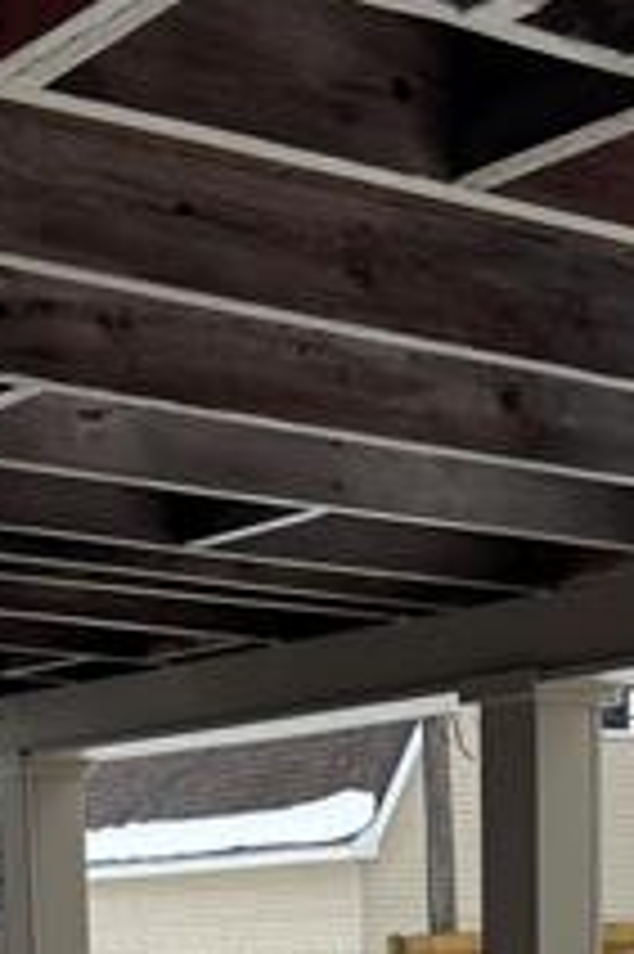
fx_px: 2593
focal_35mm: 98
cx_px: 400
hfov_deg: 13.9
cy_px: 1476
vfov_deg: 18.3
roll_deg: +0.5
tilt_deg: -13.0
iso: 50
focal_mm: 5.96
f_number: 1.6
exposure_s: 1/1164
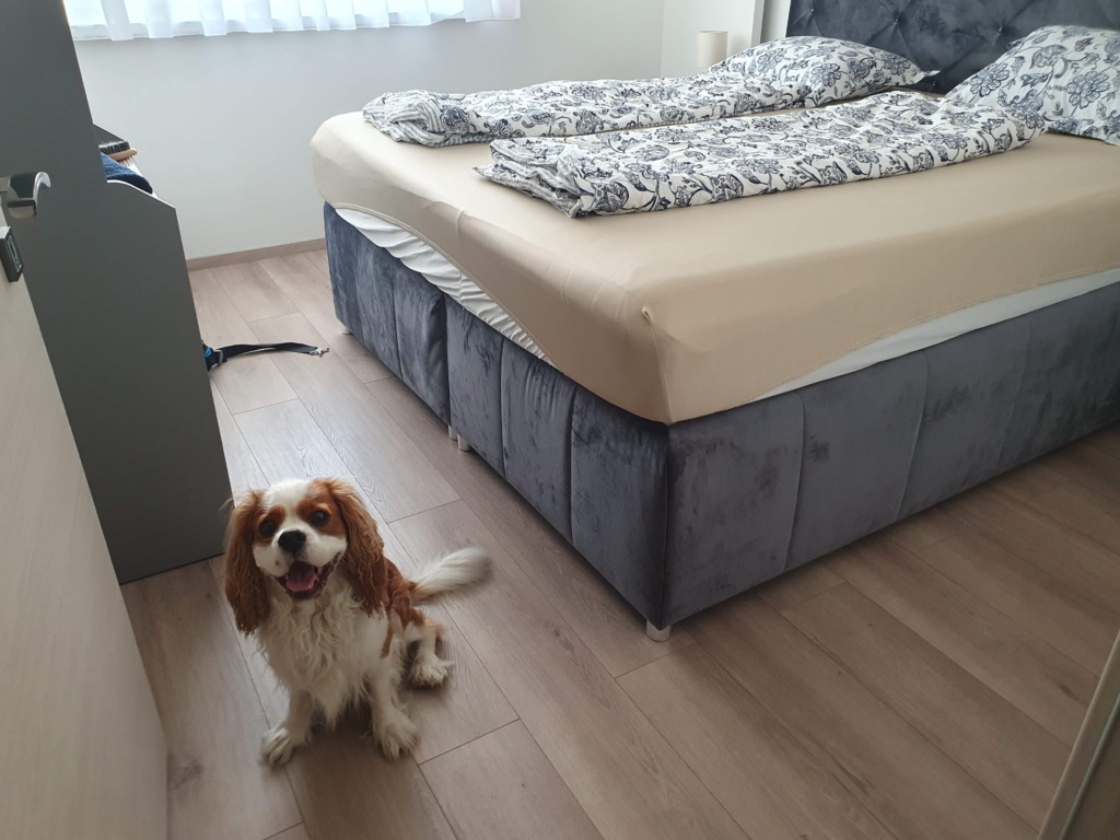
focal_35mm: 26
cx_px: 560
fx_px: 841
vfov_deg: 53.1
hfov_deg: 67.3
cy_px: 420
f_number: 2.4
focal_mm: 4.32
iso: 200
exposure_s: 1/40
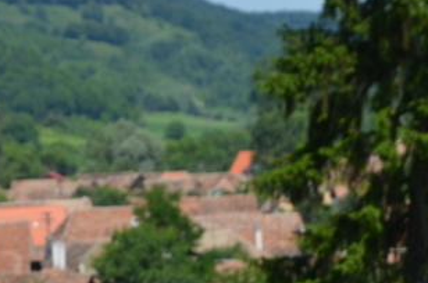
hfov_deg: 6.3
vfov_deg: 4.2
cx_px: -195
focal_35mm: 324
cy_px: 155
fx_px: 3840
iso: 100
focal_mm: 65
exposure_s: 1/320
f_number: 9
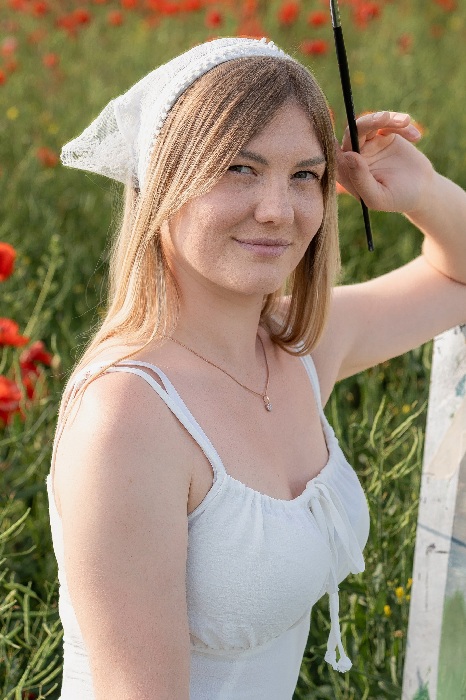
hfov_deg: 13.8
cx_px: 294
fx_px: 1922
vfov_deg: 20.6
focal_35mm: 99
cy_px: 270
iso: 100
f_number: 3.2
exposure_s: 1/800
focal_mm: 47
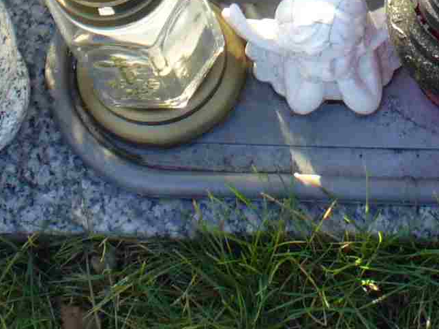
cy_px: -270
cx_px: 388
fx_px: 1864
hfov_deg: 13.3
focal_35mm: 147
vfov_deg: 9.6
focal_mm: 6.1
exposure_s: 1/200
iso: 80
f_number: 2.8
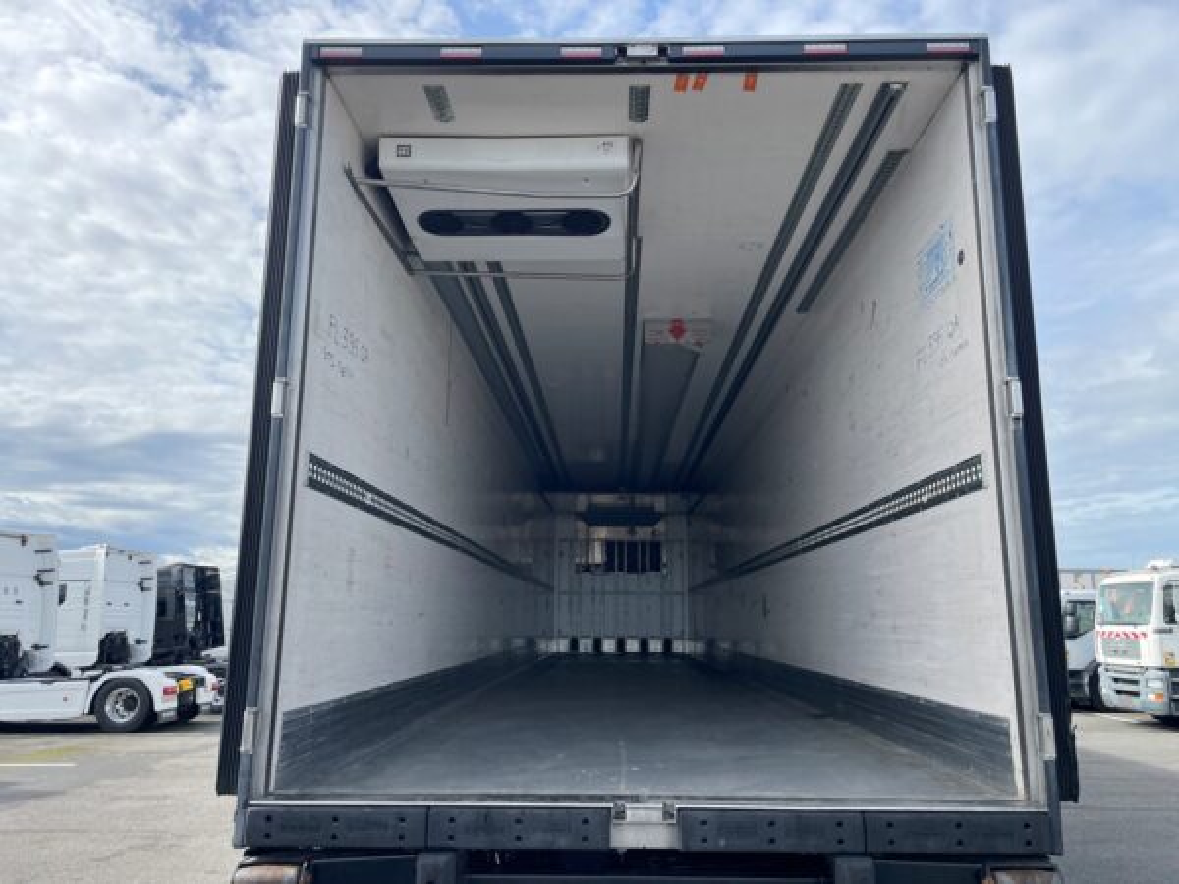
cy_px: 442
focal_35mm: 26
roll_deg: +1.9
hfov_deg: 67.3
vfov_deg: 53.1
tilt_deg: +14.7
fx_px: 886
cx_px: 590
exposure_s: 1/1770
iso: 32
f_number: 1.6
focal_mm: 4.2
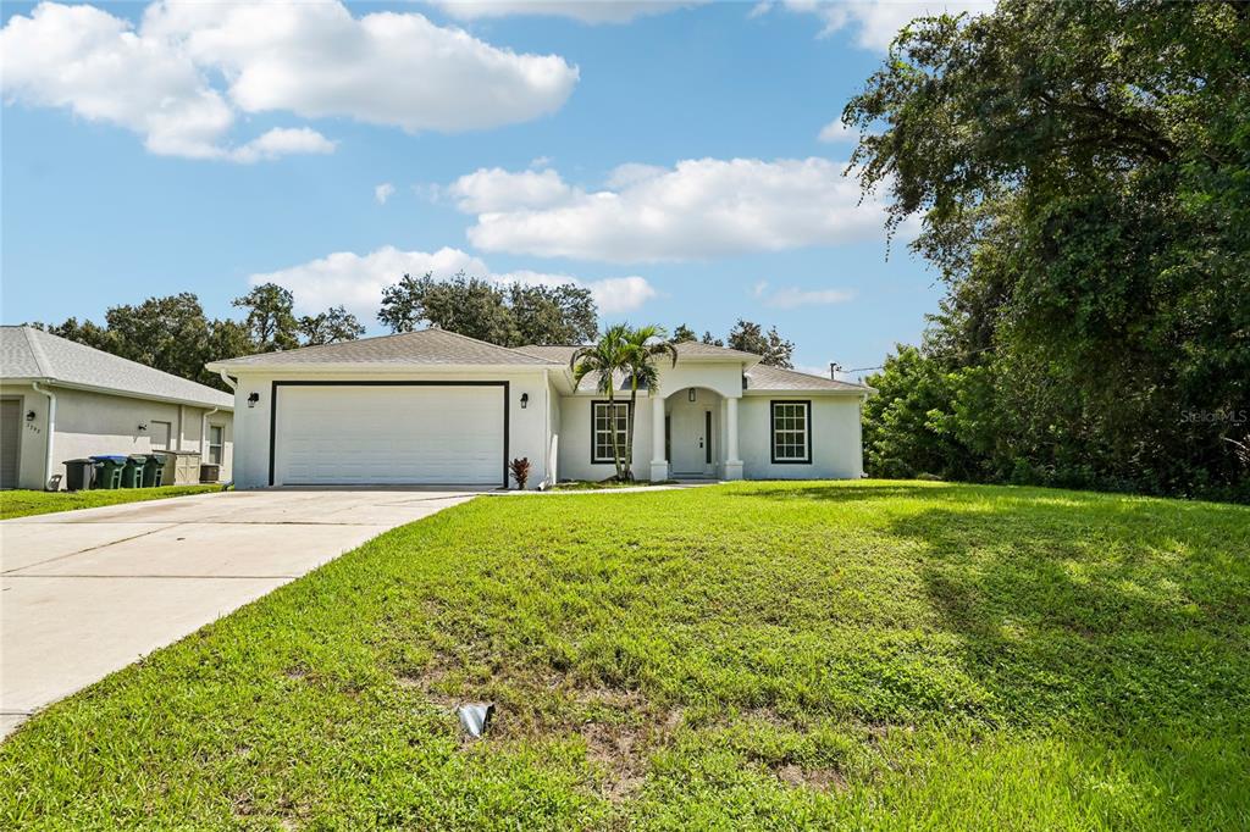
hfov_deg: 88.5
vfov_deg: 65.9
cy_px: 416
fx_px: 642
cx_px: 625
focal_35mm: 18
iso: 400
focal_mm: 18.5
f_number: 8
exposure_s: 1/1250
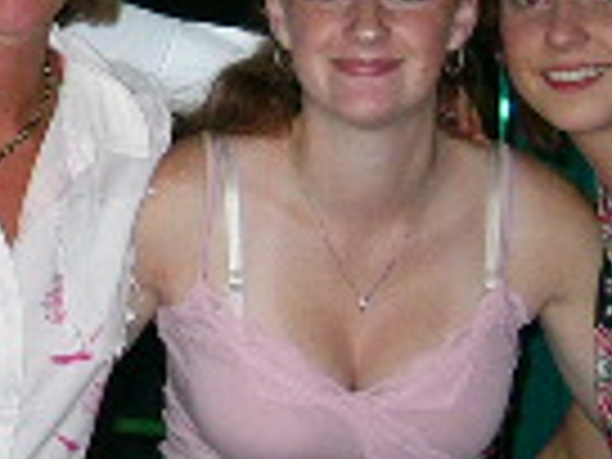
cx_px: 4
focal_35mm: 165
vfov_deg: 9.0
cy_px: 126
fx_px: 2917
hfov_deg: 11.9
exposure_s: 1/60
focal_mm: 5.8
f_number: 2.8
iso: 100
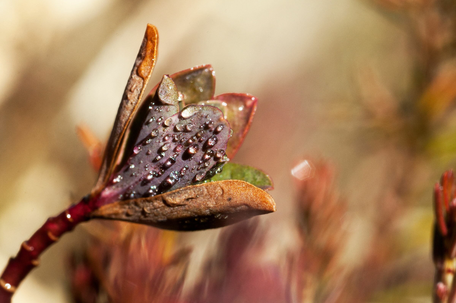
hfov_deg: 13.1
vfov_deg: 8.7
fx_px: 1993
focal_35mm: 158
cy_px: 152
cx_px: 228
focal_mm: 105
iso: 400
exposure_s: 1/250
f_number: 14
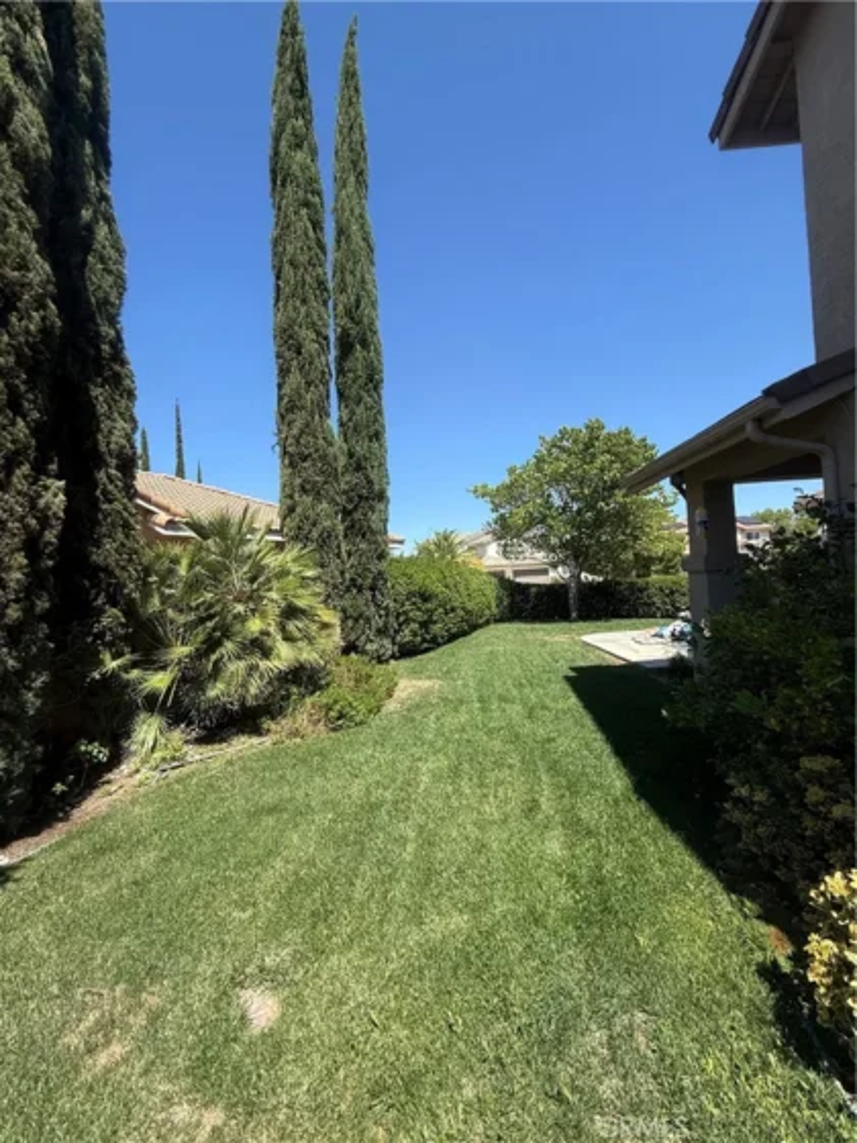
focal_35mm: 14
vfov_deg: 102.1
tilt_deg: +3.7
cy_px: 572
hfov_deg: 85.7
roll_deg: +4.3
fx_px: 462
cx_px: 428
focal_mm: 2.22
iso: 50
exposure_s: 1/1285
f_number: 2.2
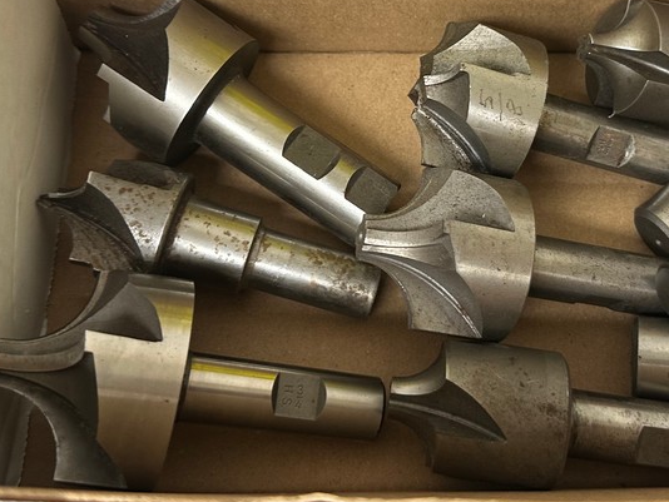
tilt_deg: -63.5
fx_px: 889
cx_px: 428
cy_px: 146
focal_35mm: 46
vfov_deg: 31.2
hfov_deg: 40.9
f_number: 1.78
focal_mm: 6.86
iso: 200
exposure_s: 1/56
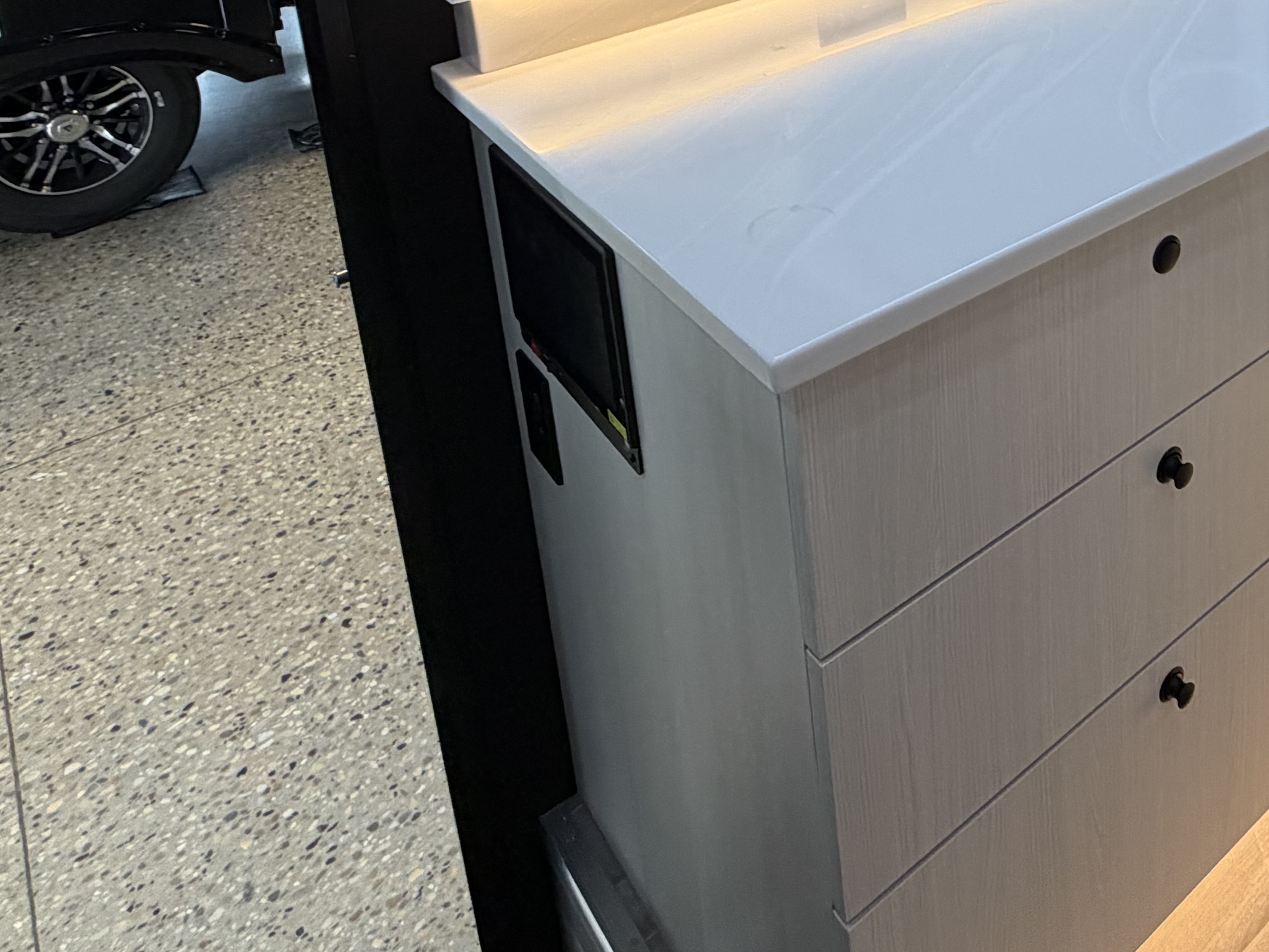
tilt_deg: -14.2
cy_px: -124
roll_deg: +1.3
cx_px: 1076
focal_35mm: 35
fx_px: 1283
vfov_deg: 34.5
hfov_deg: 48.5
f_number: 2.2
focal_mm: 2.22
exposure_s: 1/121
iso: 160
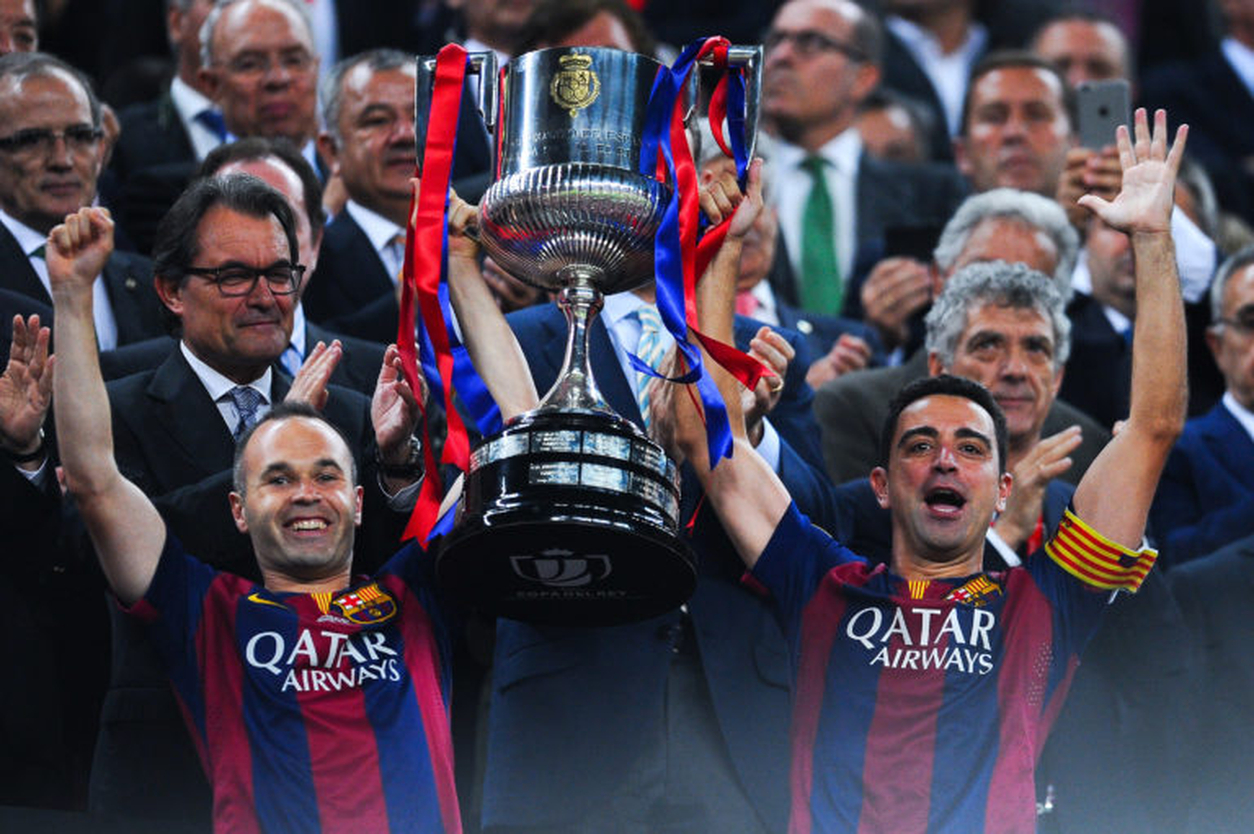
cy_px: 417
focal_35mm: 400
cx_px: 627
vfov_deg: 3.4
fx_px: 13924
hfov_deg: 5.2
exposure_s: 1/640
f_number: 3.2
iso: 2000
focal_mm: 400
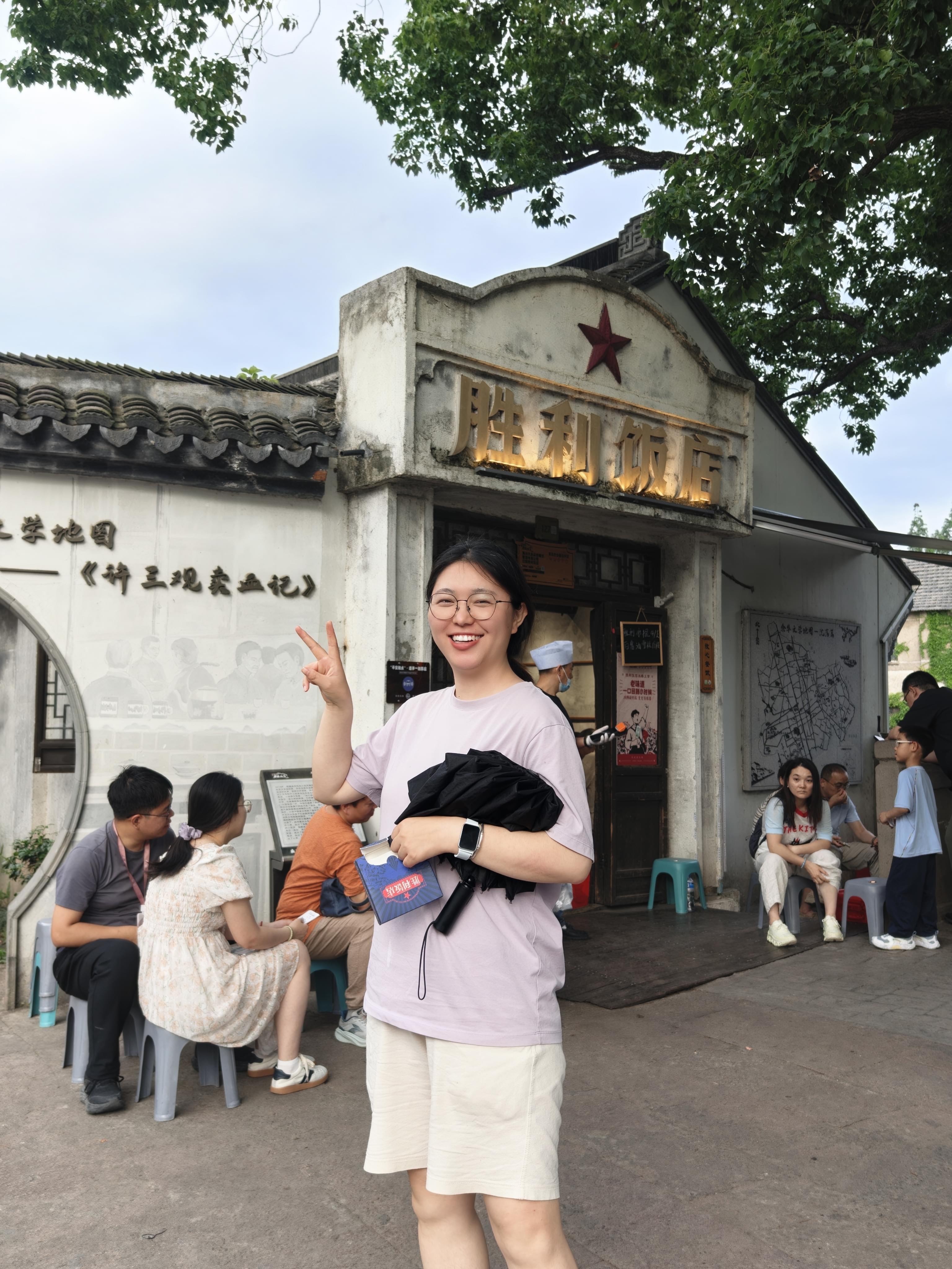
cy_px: 634
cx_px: 476
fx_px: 1137
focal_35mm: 31
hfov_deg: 45.4
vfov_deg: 58.4
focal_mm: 8.67
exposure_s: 1/200
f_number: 1.8
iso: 100
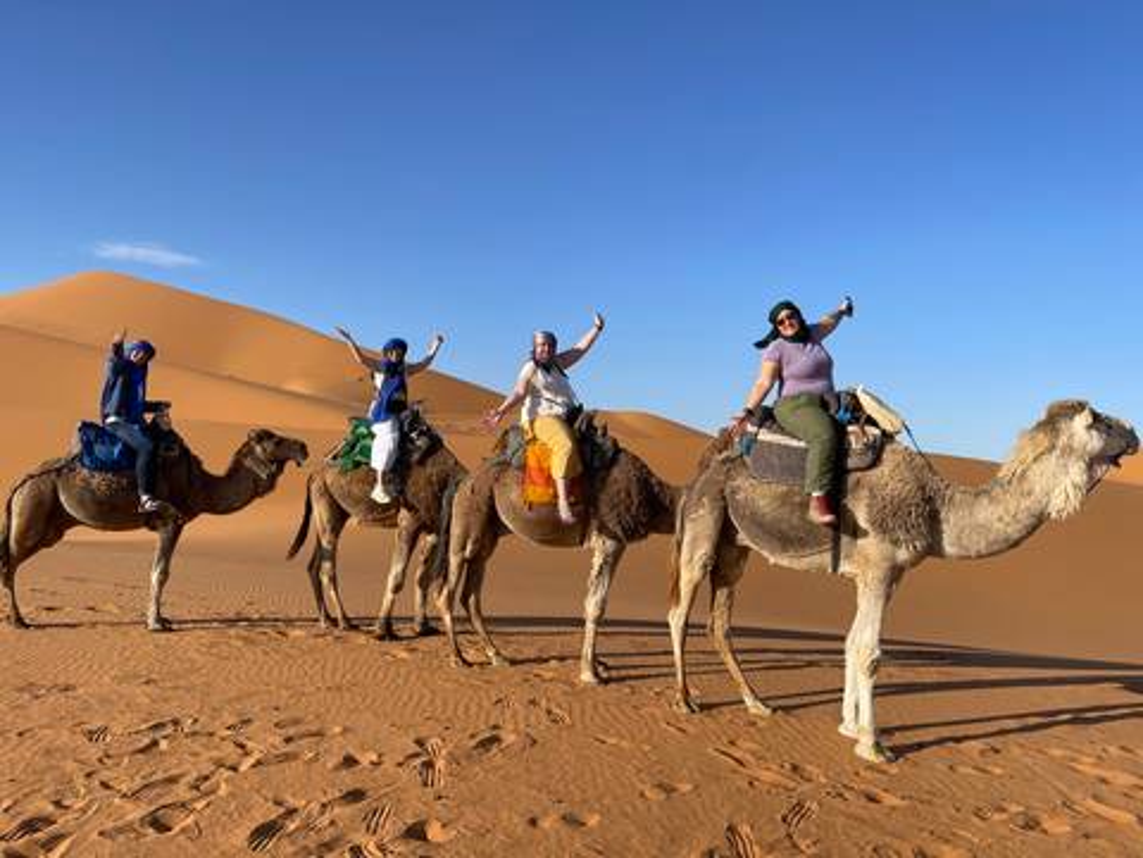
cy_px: 429
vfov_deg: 53.1
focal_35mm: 26
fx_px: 859
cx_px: 572
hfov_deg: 67.3
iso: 32
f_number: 1.6
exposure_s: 1/3344
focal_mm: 5.1
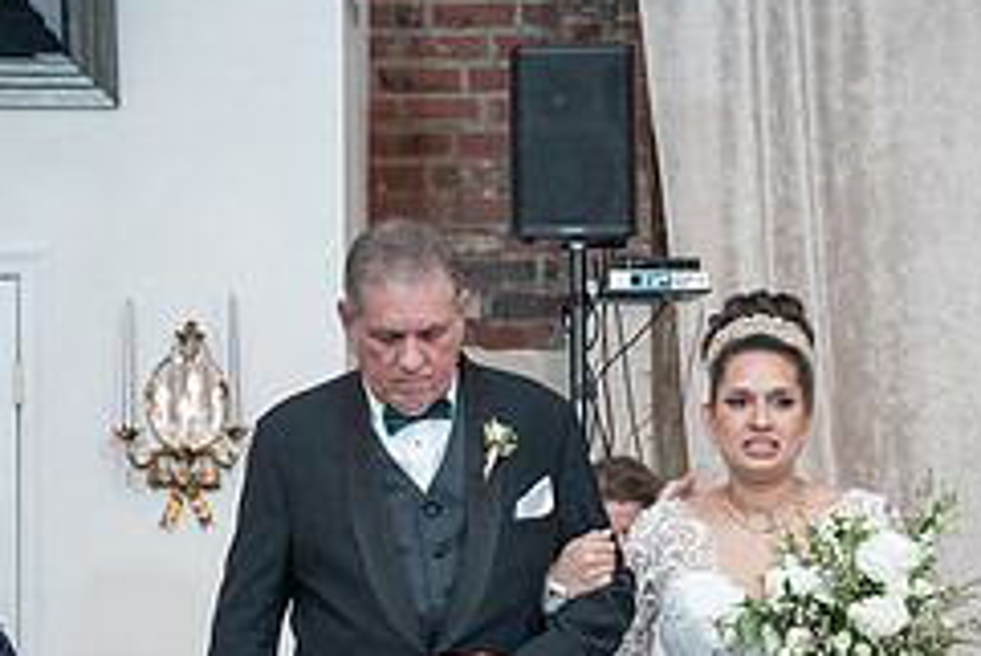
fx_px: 5426
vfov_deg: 6.9
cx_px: 578
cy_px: 705
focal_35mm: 199
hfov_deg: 10.3
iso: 2000
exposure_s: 1/250
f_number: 4.5
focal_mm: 70
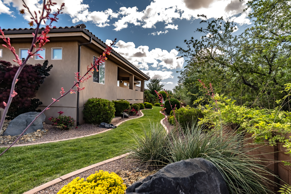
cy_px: 97
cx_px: 146
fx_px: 166
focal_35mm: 20
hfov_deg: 82.6
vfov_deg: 60.6
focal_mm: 20.5
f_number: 7.1
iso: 320
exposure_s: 1/250
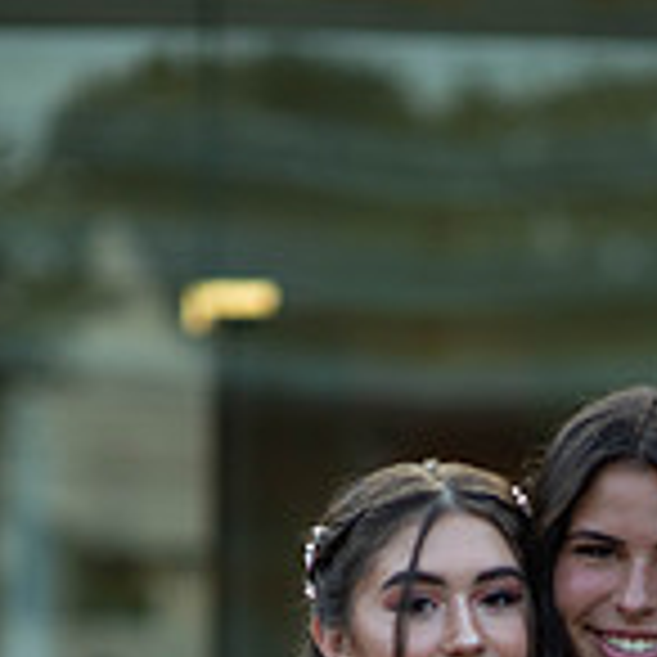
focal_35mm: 223
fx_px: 4788
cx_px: 488
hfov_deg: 7.8
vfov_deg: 7.7
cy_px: 1008
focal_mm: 85
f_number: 2
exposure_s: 1/1000
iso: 250
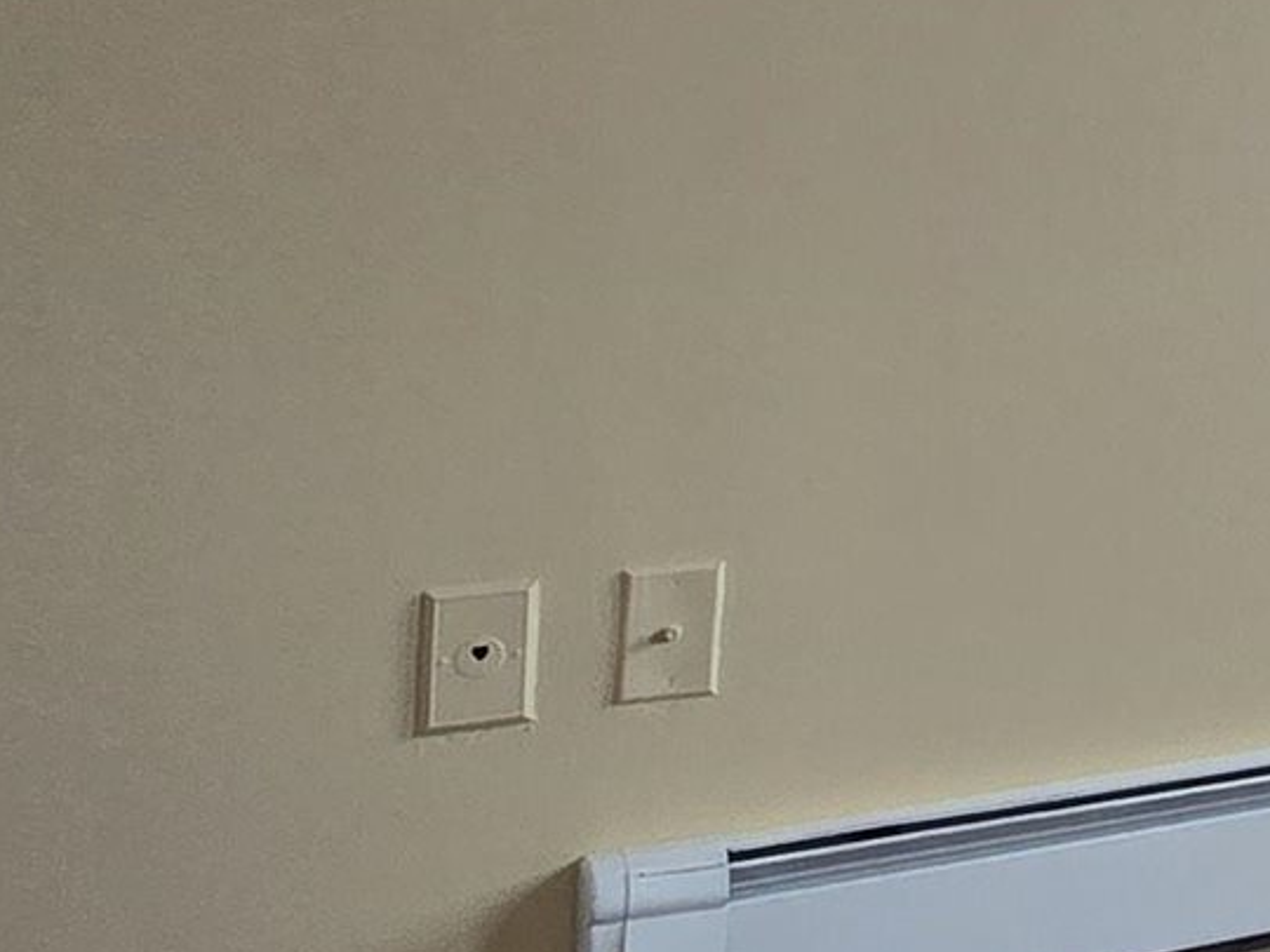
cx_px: 3022
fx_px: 2715
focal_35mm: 74
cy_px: -183
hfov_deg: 15.2
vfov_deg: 18.8
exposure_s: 1/60
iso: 80
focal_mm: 2.2
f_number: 2.2
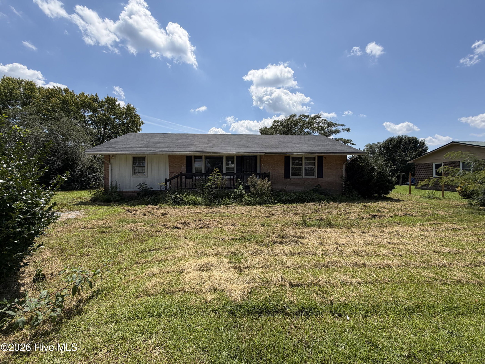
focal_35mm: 14
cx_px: 242
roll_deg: +0.0
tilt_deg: -1.7
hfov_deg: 102.1
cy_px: 182
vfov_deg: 85.7
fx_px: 196
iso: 20
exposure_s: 1/1105
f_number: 2.2
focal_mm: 2.22
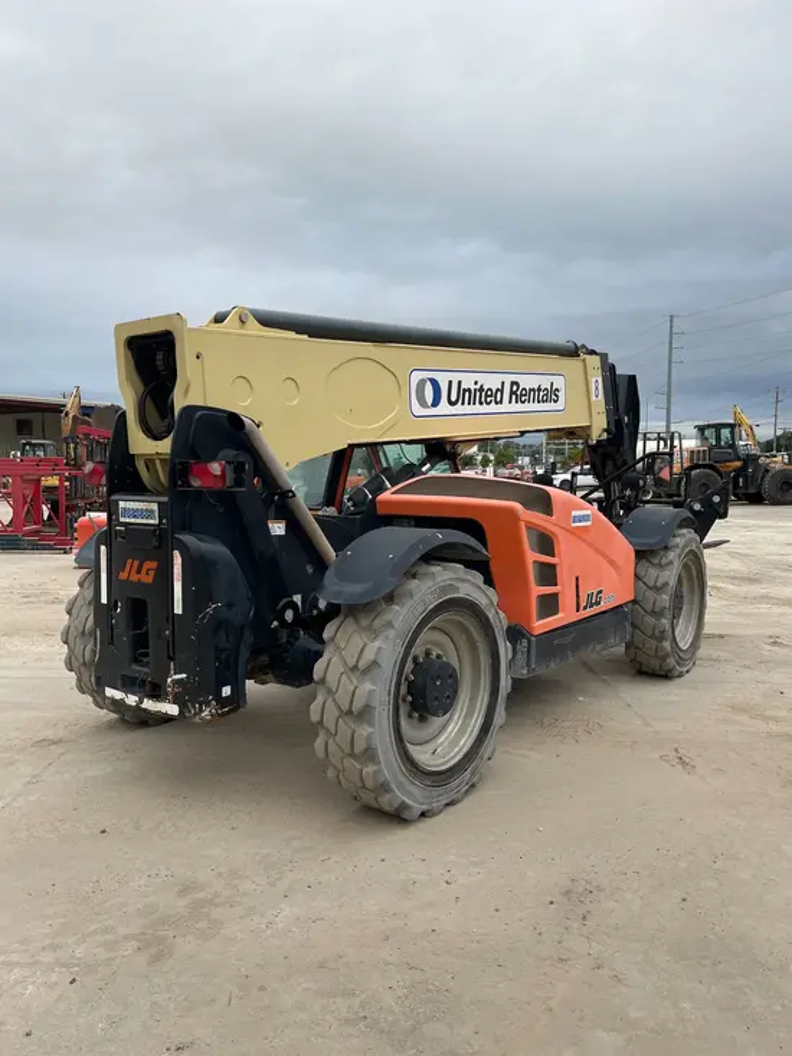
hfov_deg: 53.1
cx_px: 396
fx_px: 793
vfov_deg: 67.3
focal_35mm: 26
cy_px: 528
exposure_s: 1/1225
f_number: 1.6
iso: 50
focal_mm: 5.1
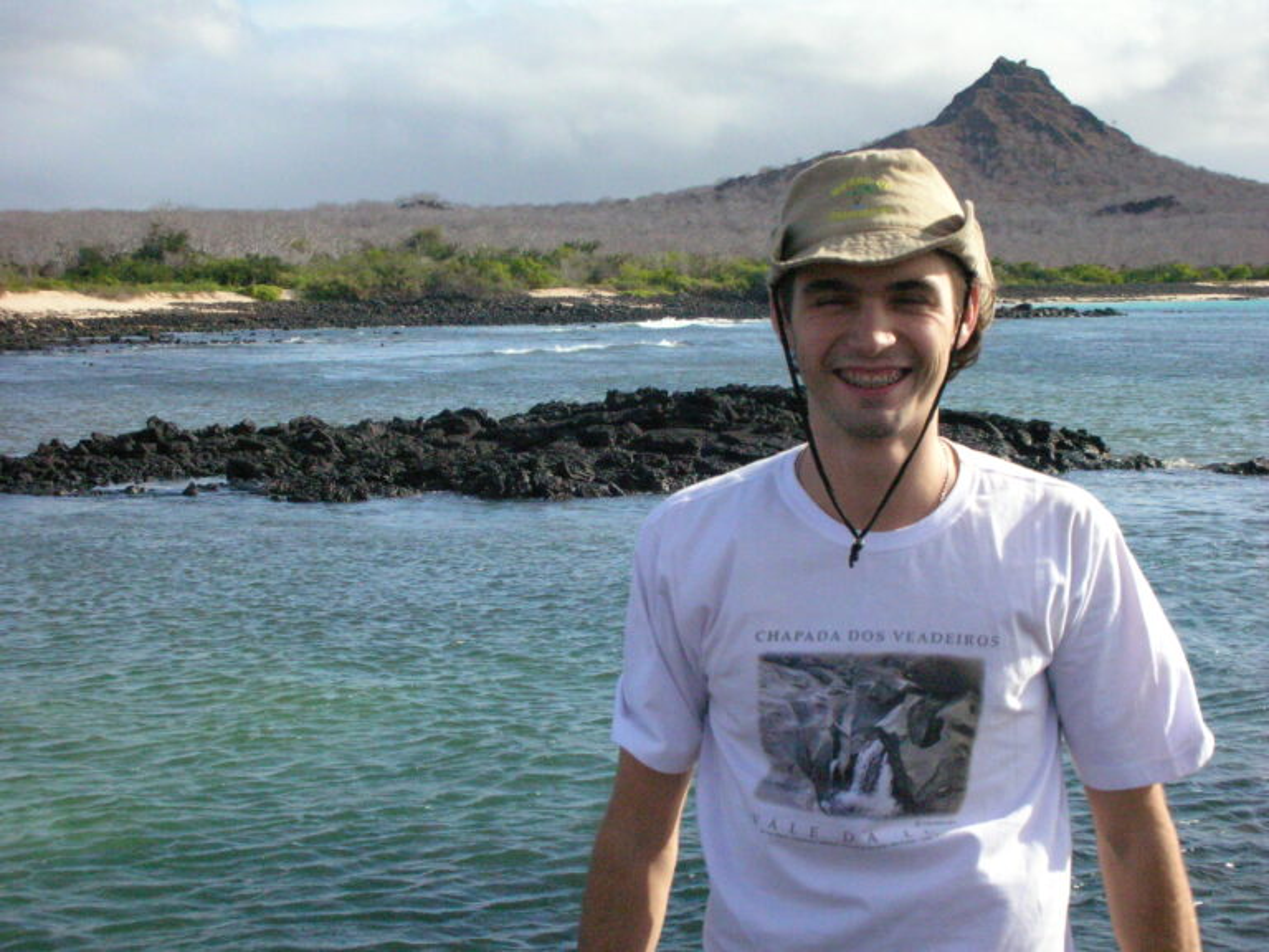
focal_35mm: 73
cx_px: 634
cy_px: 476
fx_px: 2676
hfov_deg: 26.7
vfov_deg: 20.2
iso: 400
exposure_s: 1/300
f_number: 12.4
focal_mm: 12.2
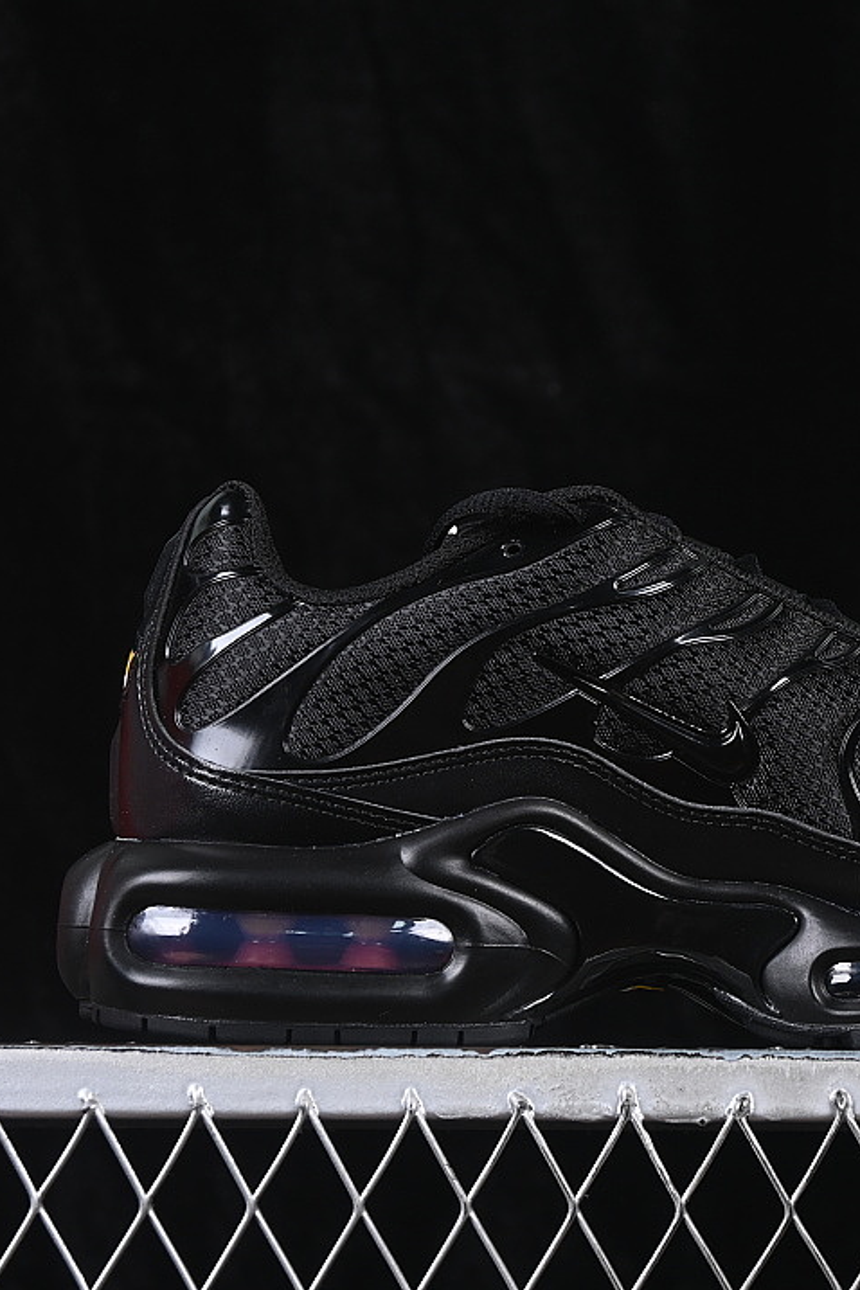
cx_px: 745
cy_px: 646
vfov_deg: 18.1
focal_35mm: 113
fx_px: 4049
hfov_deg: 12.1
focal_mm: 50
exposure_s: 1/60
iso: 160
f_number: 6.3
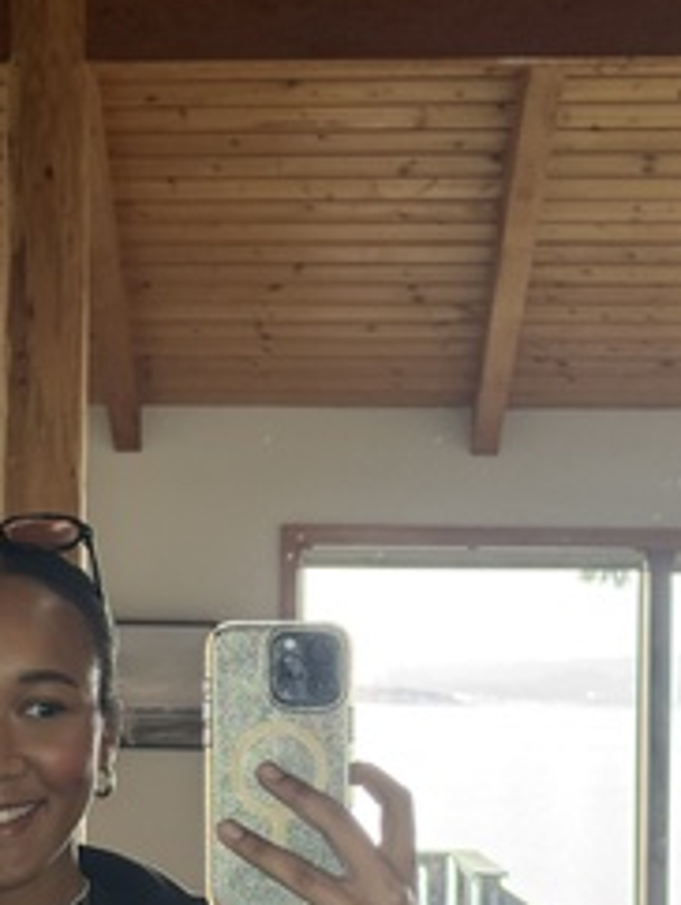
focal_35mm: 99
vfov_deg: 19.7
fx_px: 2592
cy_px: 669
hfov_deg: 14.9
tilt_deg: +1.2
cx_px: 122
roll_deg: -1.0
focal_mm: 6.76
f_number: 1.78
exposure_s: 1/79
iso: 160
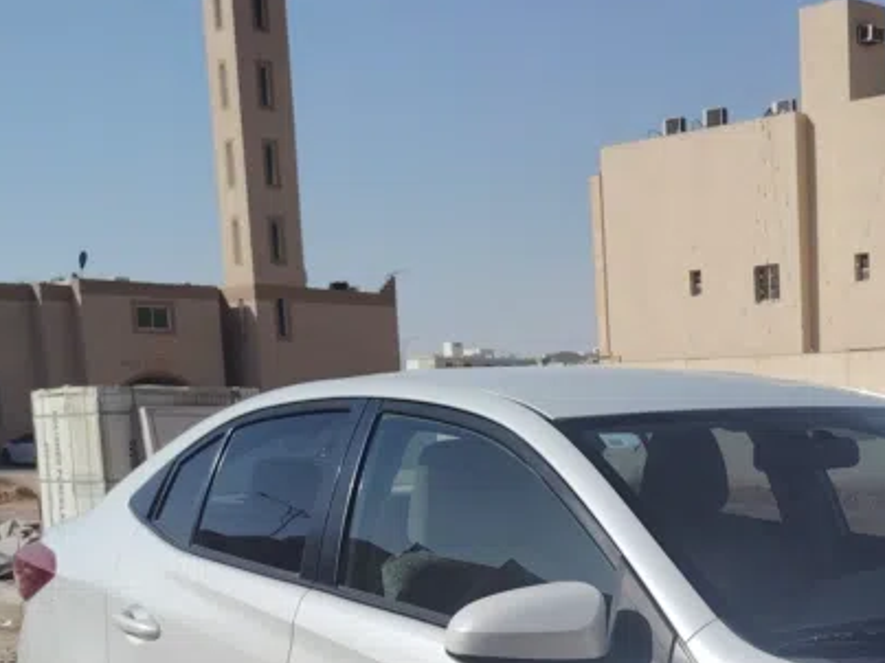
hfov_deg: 29.3
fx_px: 1559
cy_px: 650
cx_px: 911
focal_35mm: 61
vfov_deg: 23.1
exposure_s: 1/1549
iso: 101
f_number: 1.75
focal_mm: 5.25
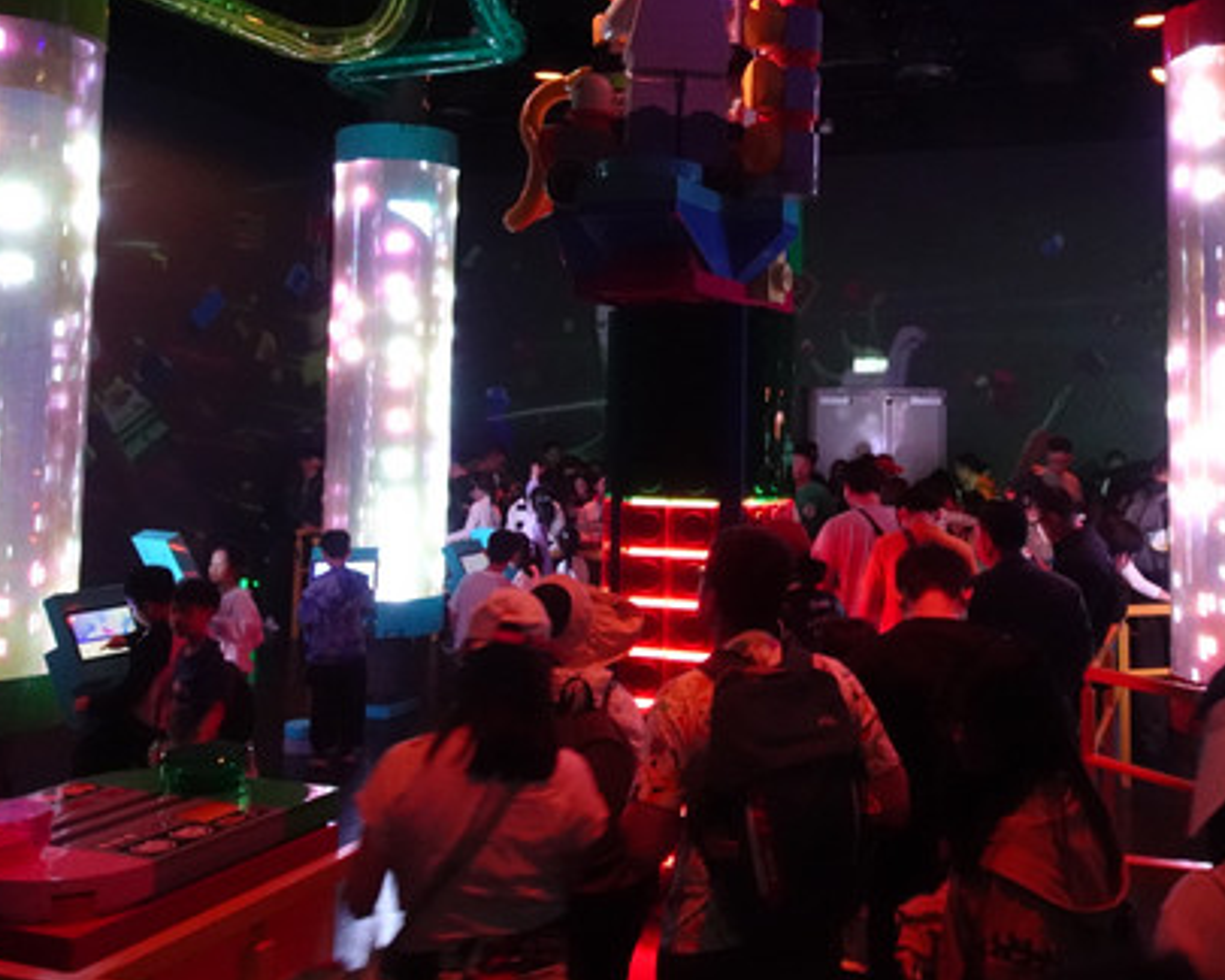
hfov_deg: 48.9
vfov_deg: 39.5
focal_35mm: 37
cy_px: 309
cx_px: 705
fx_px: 1341
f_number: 3.5
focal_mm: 4.25
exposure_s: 1/10
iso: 800
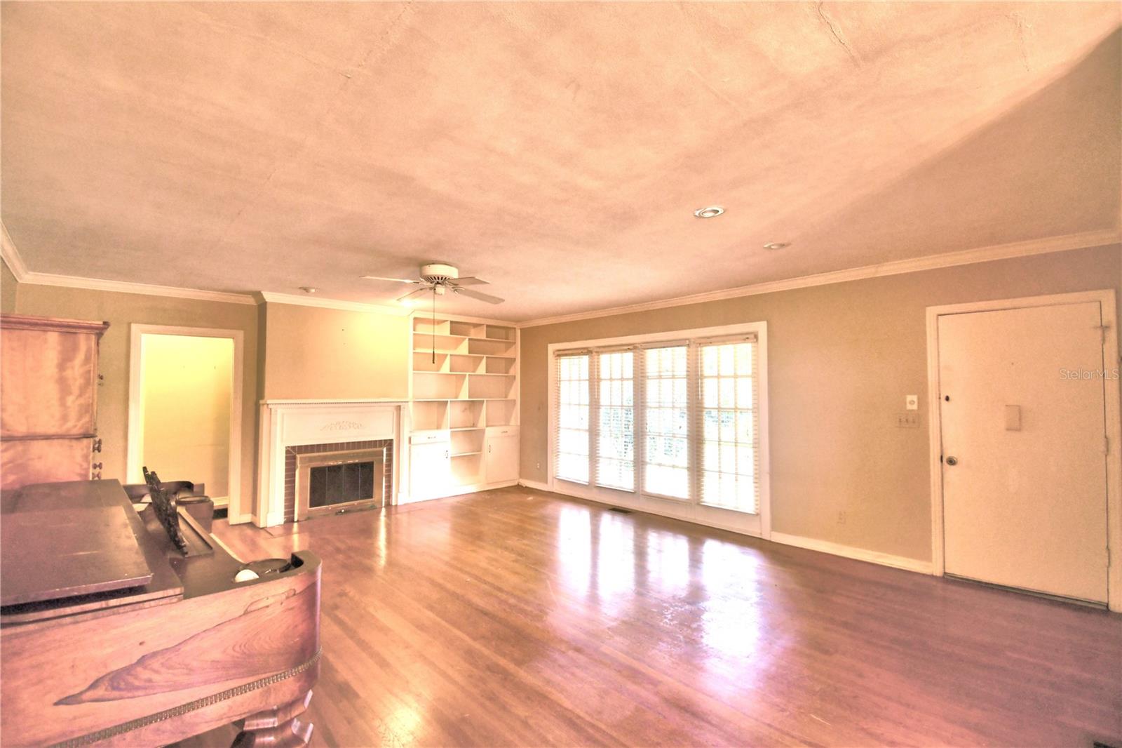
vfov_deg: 77.3
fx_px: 467
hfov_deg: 100.4
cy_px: 374
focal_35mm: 15
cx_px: 561
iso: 450
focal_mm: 10
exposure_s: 1/30
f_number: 4.5
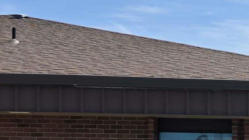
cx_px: 455
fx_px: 693
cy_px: 190
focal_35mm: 105
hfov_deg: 16.7
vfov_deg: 11.2
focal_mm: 6.3
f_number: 1.7
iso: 80
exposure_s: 1/5447
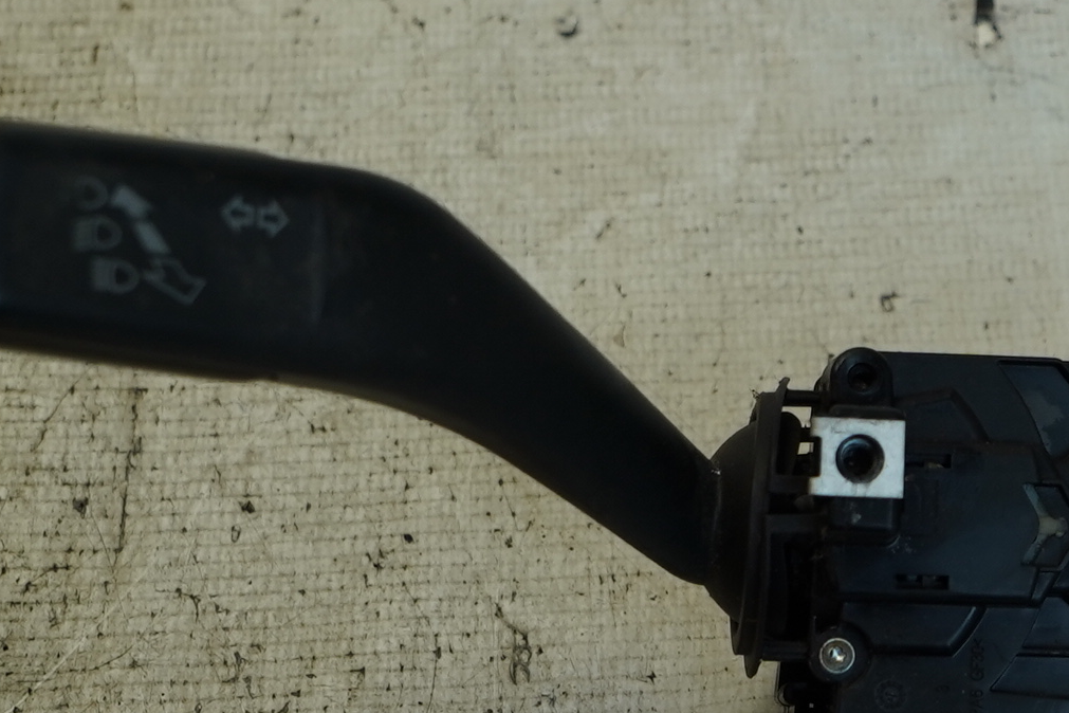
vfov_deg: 12.4
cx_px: 1196
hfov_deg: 17.9
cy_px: 519
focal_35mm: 110
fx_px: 3266
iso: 250
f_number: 4
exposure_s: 1/160
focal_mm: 25
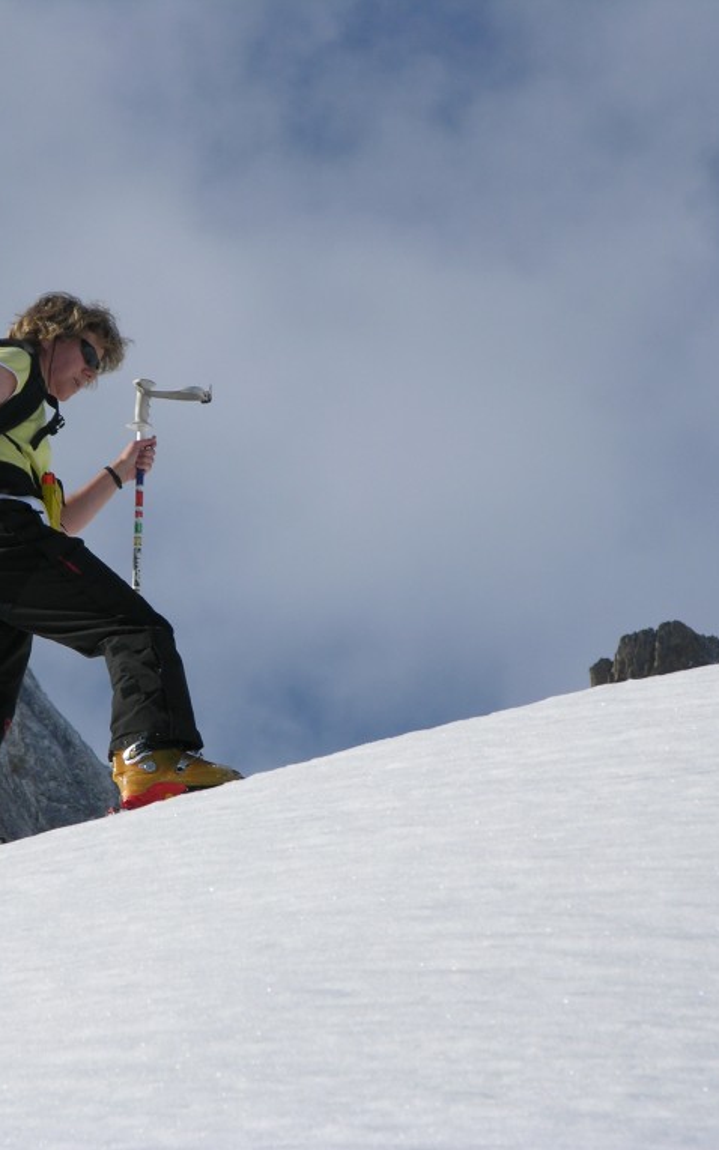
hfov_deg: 4.4
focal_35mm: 298
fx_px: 9345
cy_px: 576
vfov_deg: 7.0
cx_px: 277
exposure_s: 1/360
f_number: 6.4
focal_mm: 52.4
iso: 50
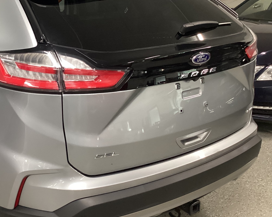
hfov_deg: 36.8
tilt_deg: -19.8
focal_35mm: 49
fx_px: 394
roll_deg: -0.1
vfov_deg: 30.8
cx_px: 57
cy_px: 96
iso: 250
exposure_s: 1/50
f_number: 2.4
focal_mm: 3.3
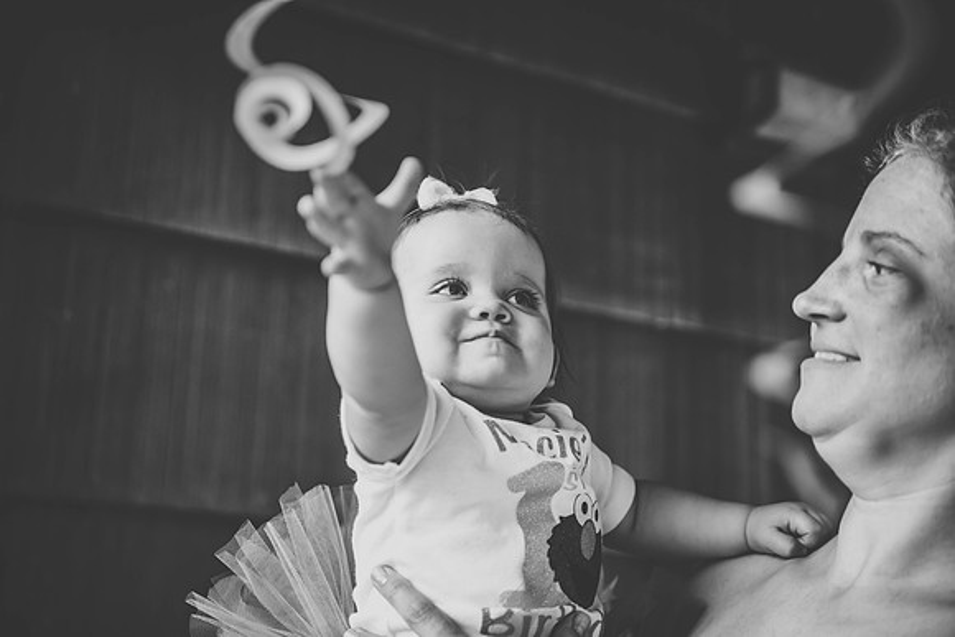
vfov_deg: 24.6
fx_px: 1459
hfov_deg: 36.2
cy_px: 318
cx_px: 478
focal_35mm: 55
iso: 1250
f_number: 2.8
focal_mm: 55
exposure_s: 1/640
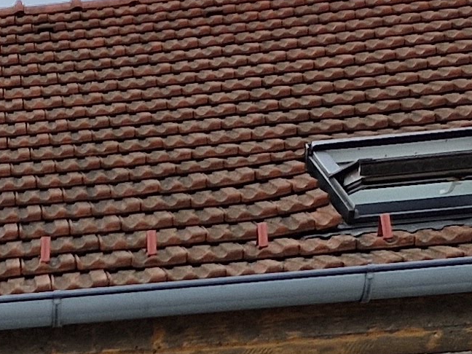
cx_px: -333
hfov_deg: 12.8
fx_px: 1936
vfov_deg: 8.9
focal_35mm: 142
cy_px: 989
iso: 50
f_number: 1.8
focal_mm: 5.4
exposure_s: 1/1460
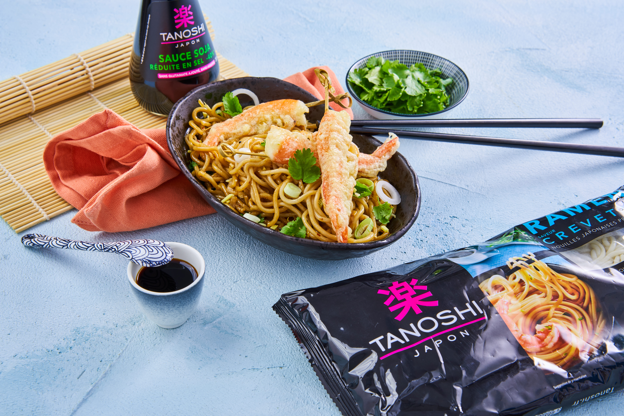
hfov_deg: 36.2
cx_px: 312
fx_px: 953
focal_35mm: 55
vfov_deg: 24.6
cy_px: 208
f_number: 11
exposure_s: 1/2
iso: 100
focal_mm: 55
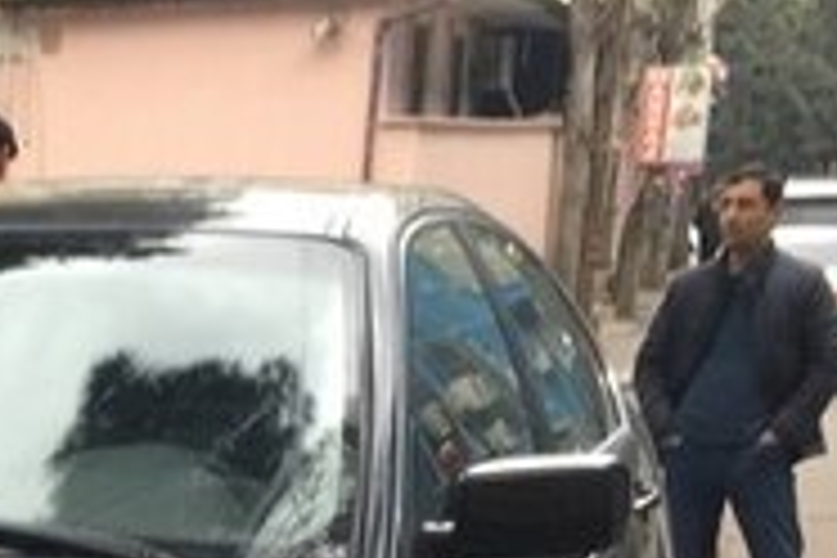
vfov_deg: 11.9
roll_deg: +2.4
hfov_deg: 17.5
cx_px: -346
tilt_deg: -17.5
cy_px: 952
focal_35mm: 107
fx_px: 2488
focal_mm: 4.15
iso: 25
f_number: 2.2
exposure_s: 1/33
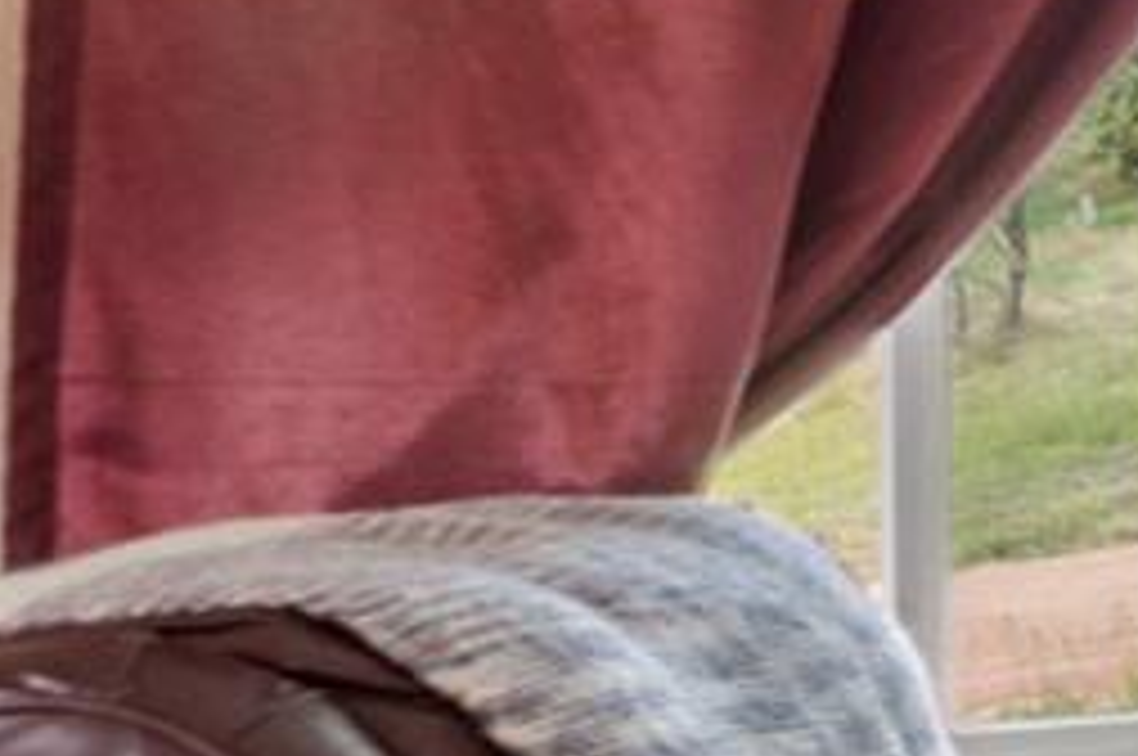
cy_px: 320
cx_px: 3185
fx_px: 3599
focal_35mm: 114
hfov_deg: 11.9
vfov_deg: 12.0
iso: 250
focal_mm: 18
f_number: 8
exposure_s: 1/1.25
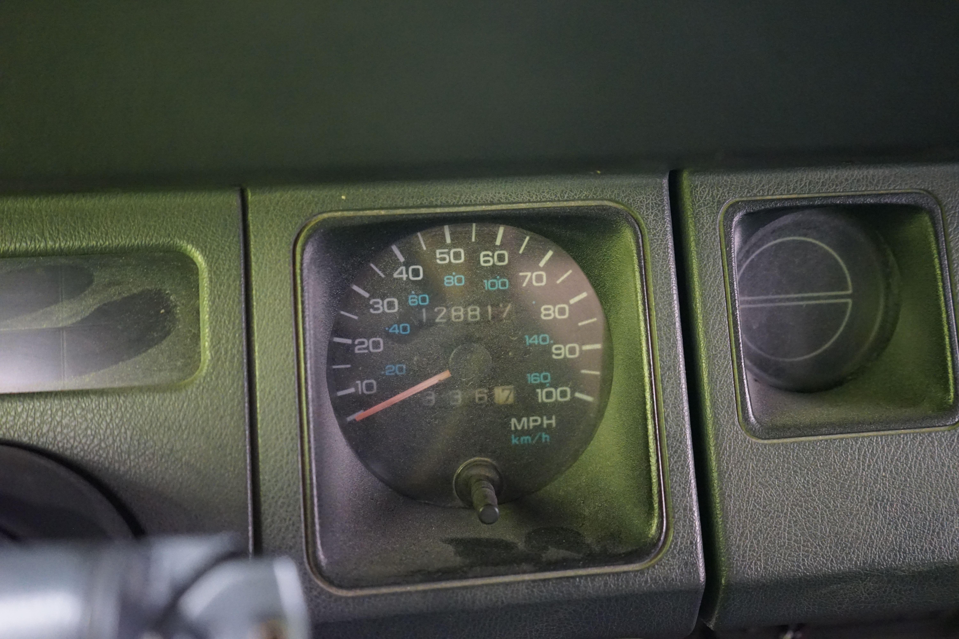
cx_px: 480
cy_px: 320
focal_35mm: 33
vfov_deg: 40.0
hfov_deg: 57.2
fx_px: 879
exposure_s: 1/10
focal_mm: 33
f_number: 4
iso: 6400
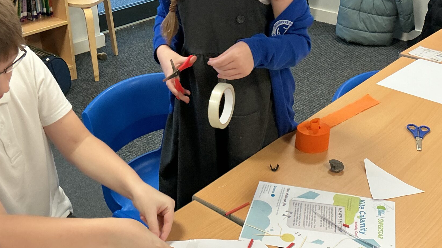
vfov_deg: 24.4
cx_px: 219
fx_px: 574
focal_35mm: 49
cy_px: 103
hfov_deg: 42.1
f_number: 1.8
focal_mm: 3
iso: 100
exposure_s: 1/60
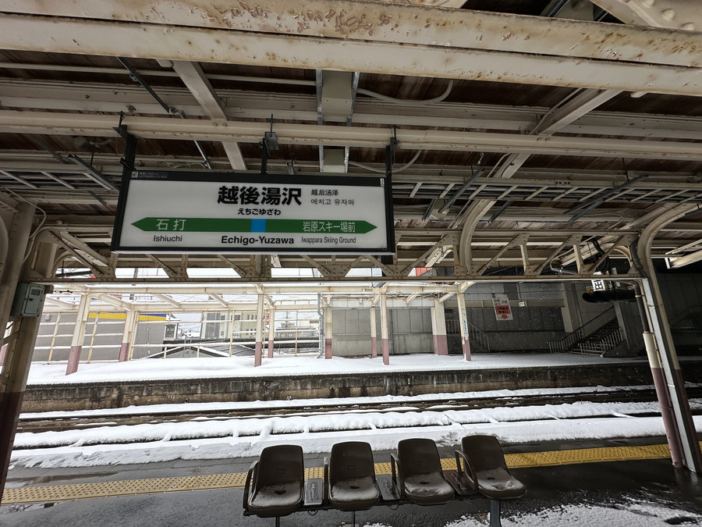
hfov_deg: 102.1
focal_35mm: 14
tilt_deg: +13.4
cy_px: 264
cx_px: 351
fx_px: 284
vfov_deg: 85.7
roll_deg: +0.6
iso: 40
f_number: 2.2
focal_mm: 2.22
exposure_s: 1/1261
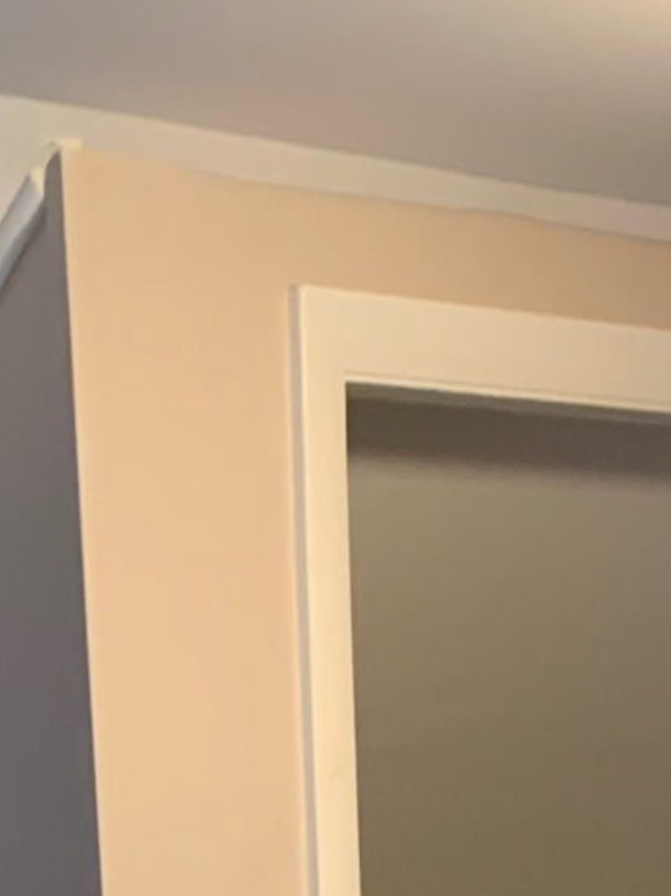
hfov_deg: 13.7
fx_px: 2792
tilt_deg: -16.6
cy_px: 1761
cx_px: 337
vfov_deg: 15.0
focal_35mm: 108
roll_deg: +2.4
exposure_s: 1/60
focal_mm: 4.25
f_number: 1.8
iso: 200
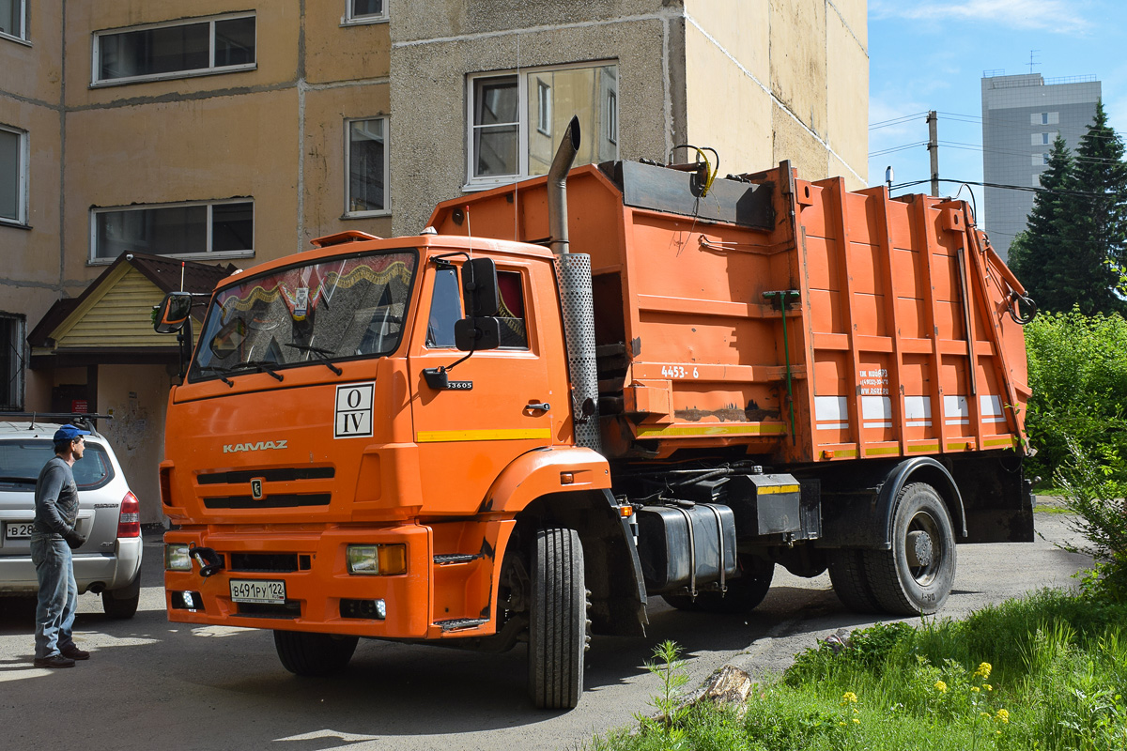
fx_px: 1127
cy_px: 376
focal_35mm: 36
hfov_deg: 53.1
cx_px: 564
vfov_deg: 36.9
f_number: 9
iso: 200
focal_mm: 24
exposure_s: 1/320
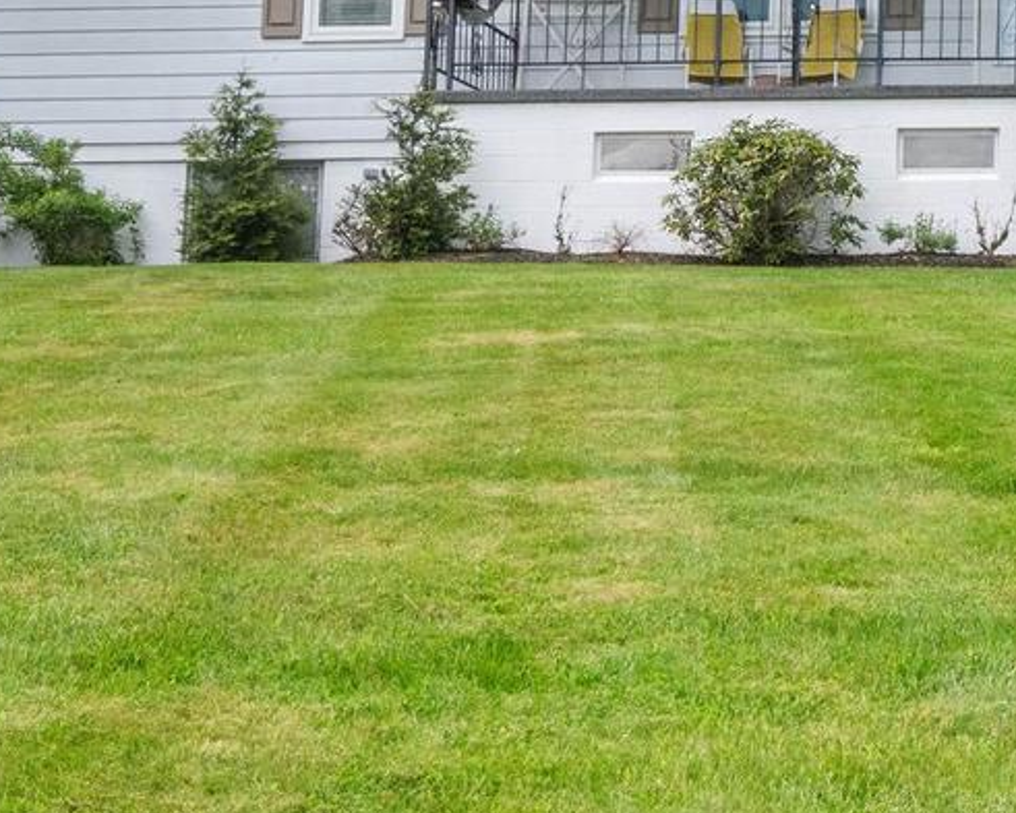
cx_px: 1097
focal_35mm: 99
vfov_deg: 15.3
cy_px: -2
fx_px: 2977
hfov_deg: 18.7
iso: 500
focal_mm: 24
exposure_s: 1/250
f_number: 10
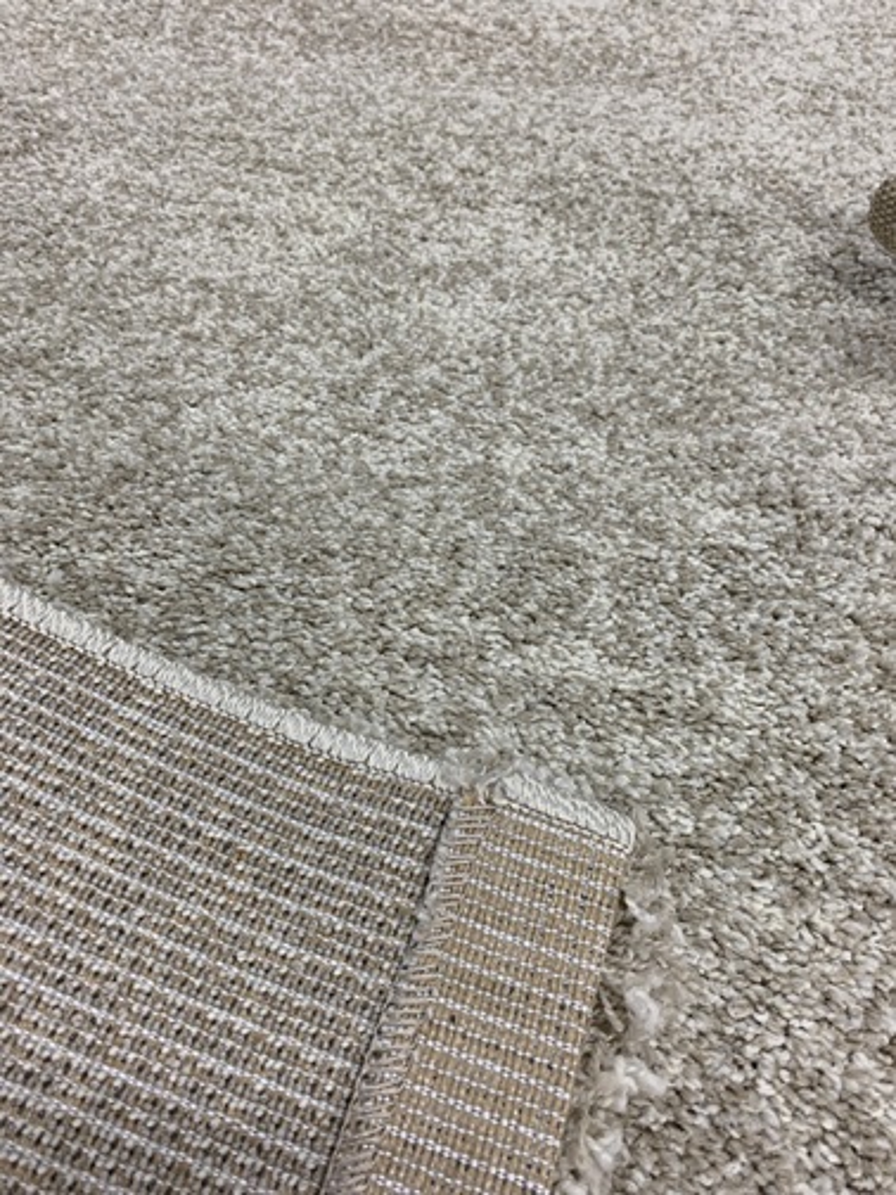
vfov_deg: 67.3
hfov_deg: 53.1
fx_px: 897
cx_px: 448
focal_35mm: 26
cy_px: 598
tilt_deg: -51.3
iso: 64
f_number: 1.8
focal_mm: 4.25
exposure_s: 1/121
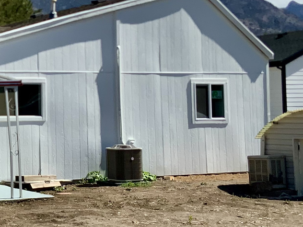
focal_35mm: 94
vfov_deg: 15.7
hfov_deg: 19.9
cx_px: -30
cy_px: 97
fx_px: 823
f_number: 1.8
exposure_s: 1/2141
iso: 16
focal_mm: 3
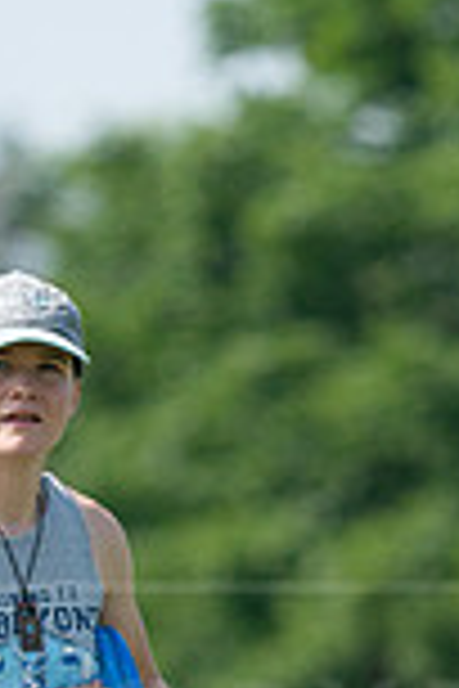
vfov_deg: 1.6
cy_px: 805
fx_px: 24841
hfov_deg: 1.1
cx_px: 261
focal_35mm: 1299
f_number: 6.3
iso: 1600
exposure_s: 1/4000
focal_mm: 441
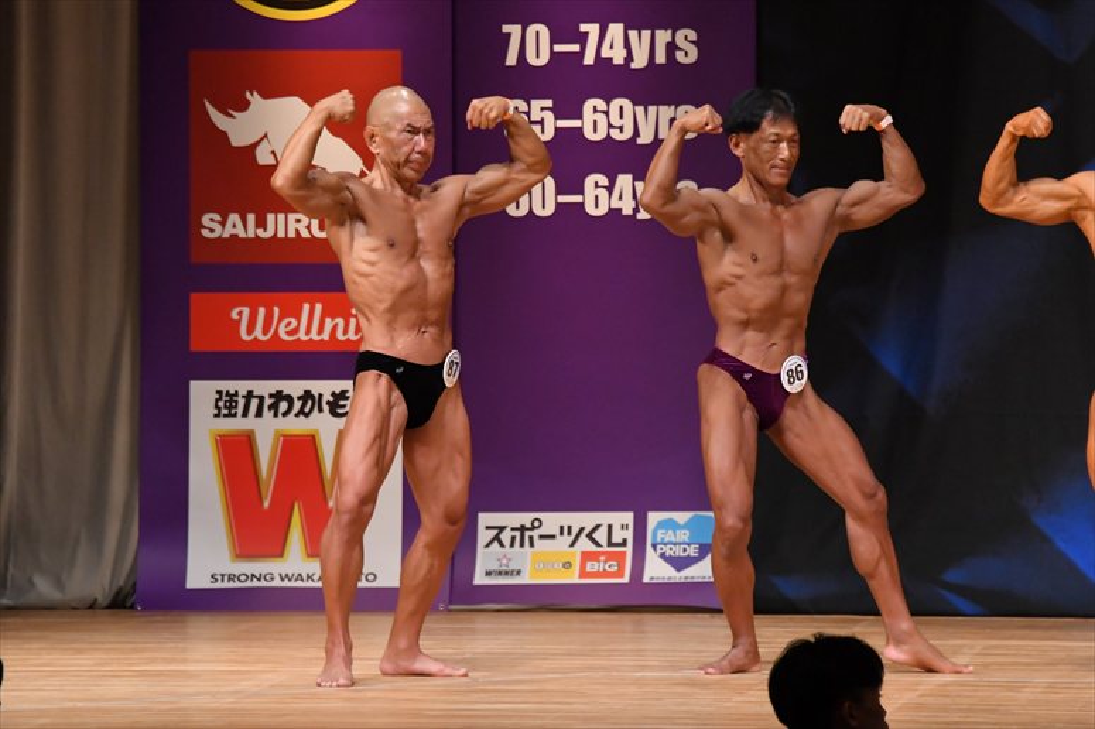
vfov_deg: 4.8
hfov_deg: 7.2
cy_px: 364
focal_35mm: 285
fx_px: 8665
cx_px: 548
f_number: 5.6
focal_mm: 190
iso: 4500
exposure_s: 1/400
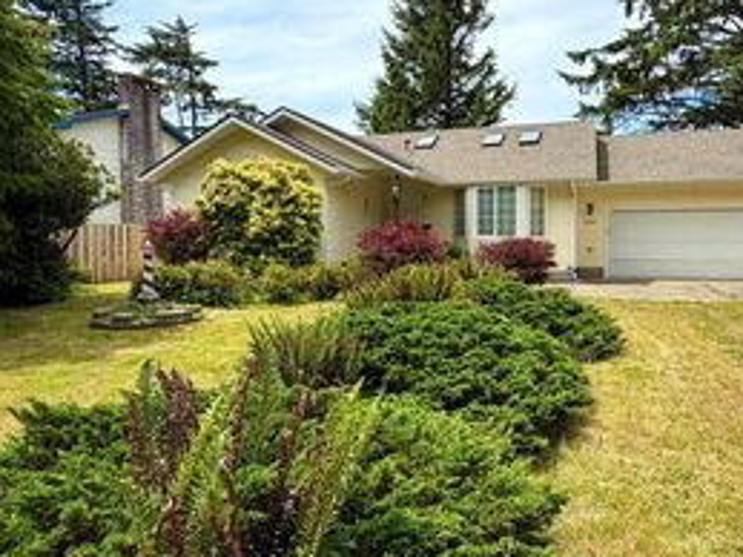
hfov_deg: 65.3
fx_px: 579
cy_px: 254
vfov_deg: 51.3
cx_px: 390
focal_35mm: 27
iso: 25
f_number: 2.2
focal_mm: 2.22
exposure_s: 1/770
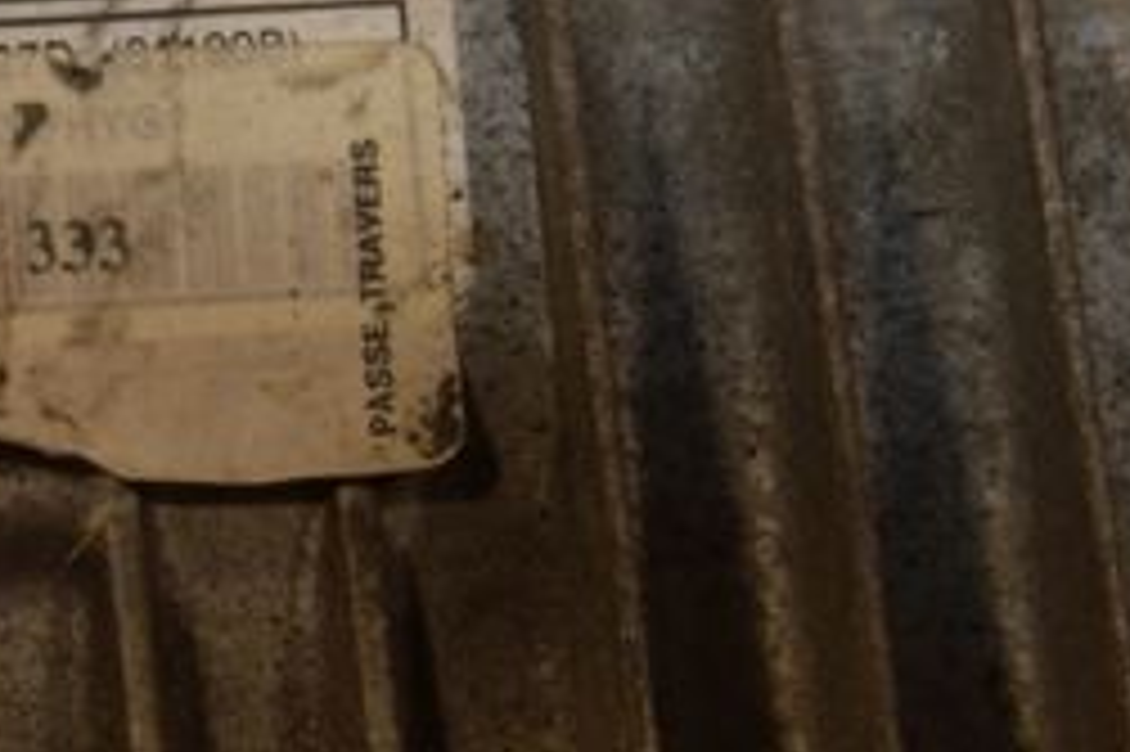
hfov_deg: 6.3
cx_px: -72
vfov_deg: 4.2
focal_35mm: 325
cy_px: 18
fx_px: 10203
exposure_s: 1/200
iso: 800
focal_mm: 85
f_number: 8
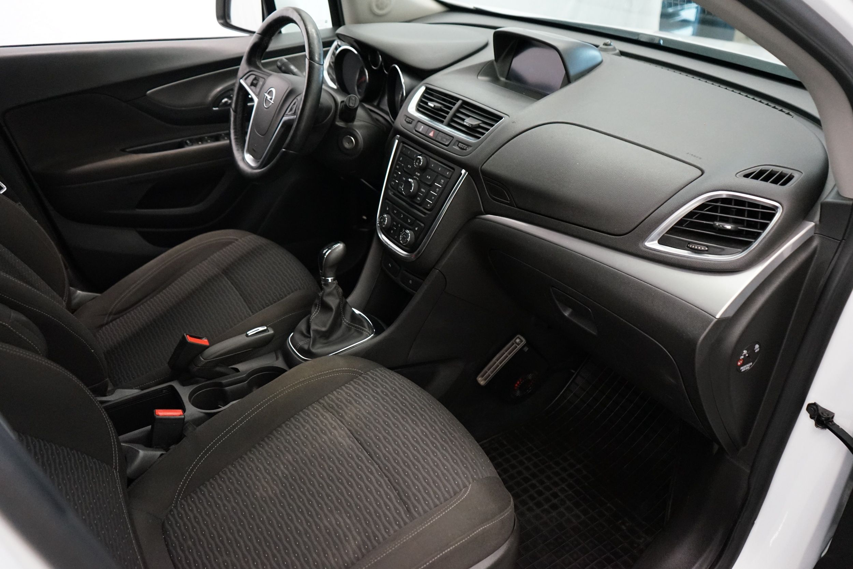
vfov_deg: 46.4
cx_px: 426
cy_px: 284
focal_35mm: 28
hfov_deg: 65.5
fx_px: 663
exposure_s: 1/160
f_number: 3.5
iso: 4000
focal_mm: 28
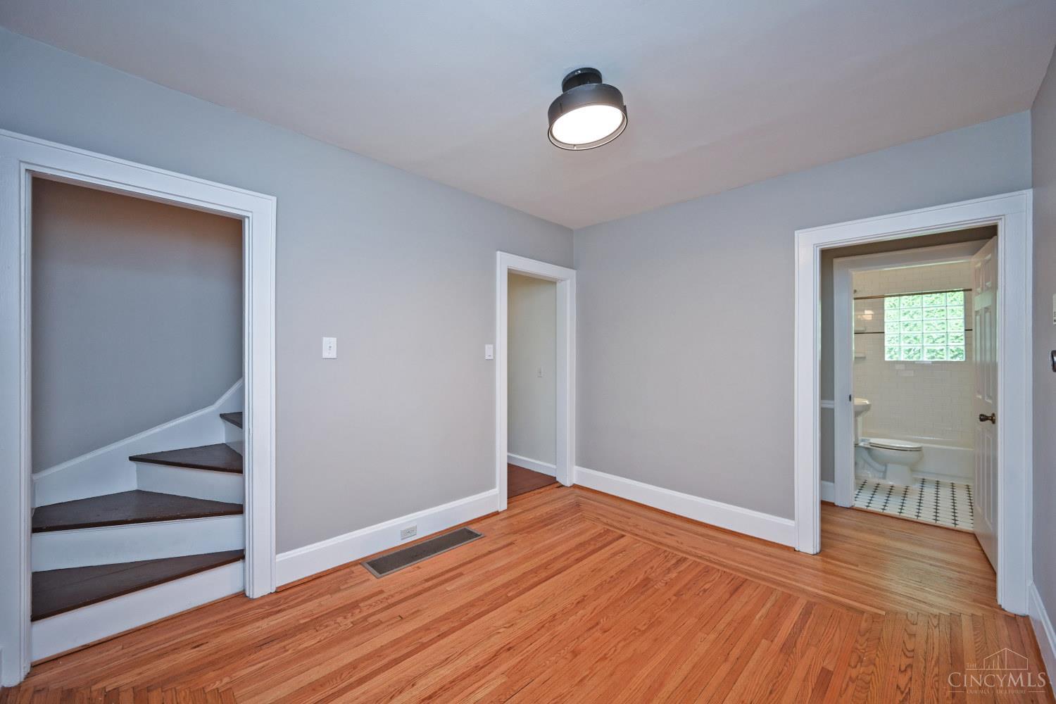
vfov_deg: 81.2
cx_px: 528
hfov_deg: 104.3
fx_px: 411
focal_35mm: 14
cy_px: 352
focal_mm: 14
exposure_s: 1/60
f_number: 4
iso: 360
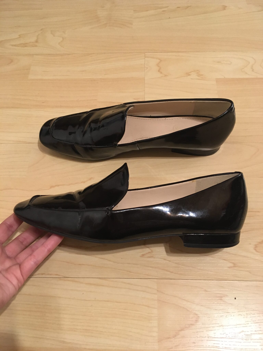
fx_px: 294
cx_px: 132
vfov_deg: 61.7
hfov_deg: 48.2
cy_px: 176
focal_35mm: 29
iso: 200
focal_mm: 4.15
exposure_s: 1/17
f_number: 2.2
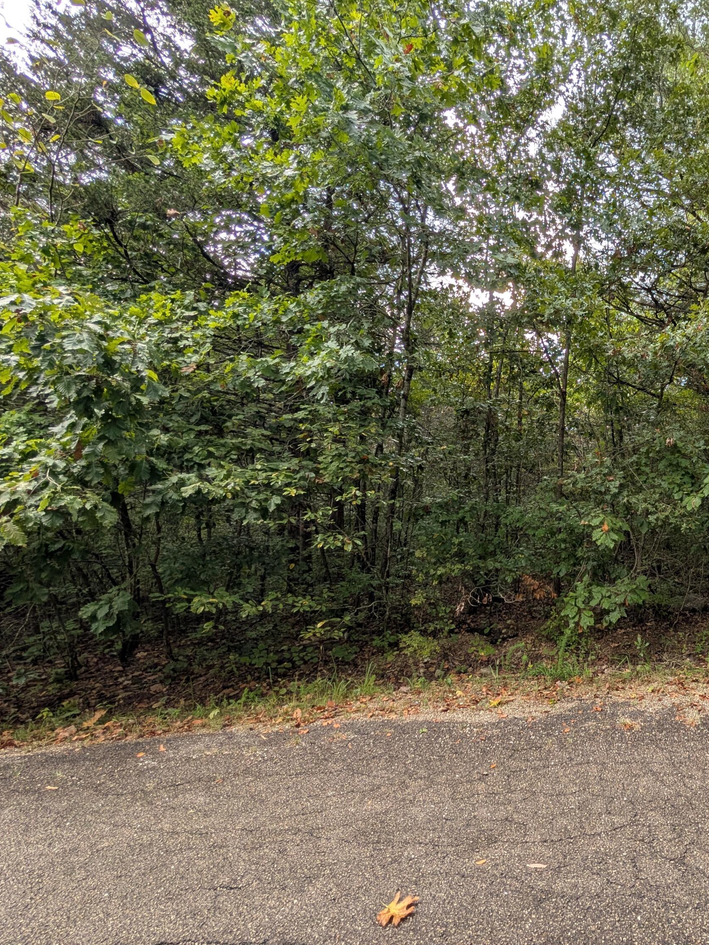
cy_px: 473
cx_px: 572
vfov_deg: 94.5
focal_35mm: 16
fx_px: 437
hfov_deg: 70.0
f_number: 1.7
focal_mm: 2.02
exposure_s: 1/348
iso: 49
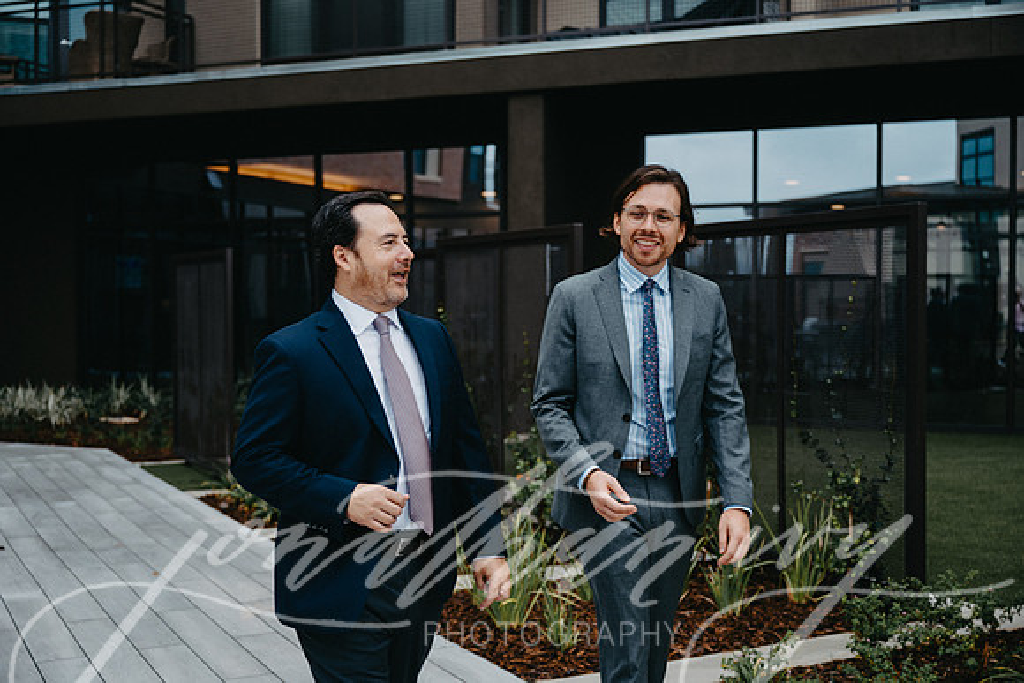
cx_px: 512
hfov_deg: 45.4
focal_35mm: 43
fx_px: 1223
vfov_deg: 31.2
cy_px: 342
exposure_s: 1/400
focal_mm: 43
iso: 100
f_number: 2.8
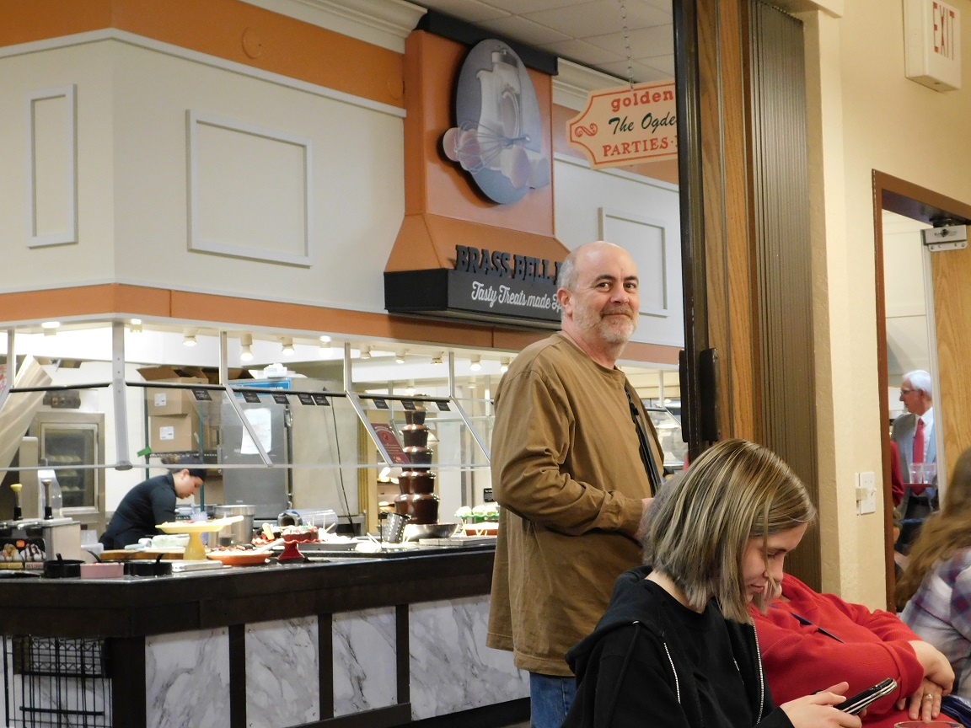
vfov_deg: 22.3
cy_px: 364
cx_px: 486
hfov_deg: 29.4
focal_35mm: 66
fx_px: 1851
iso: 400
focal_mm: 11.7
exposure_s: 1/13
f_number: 4.2
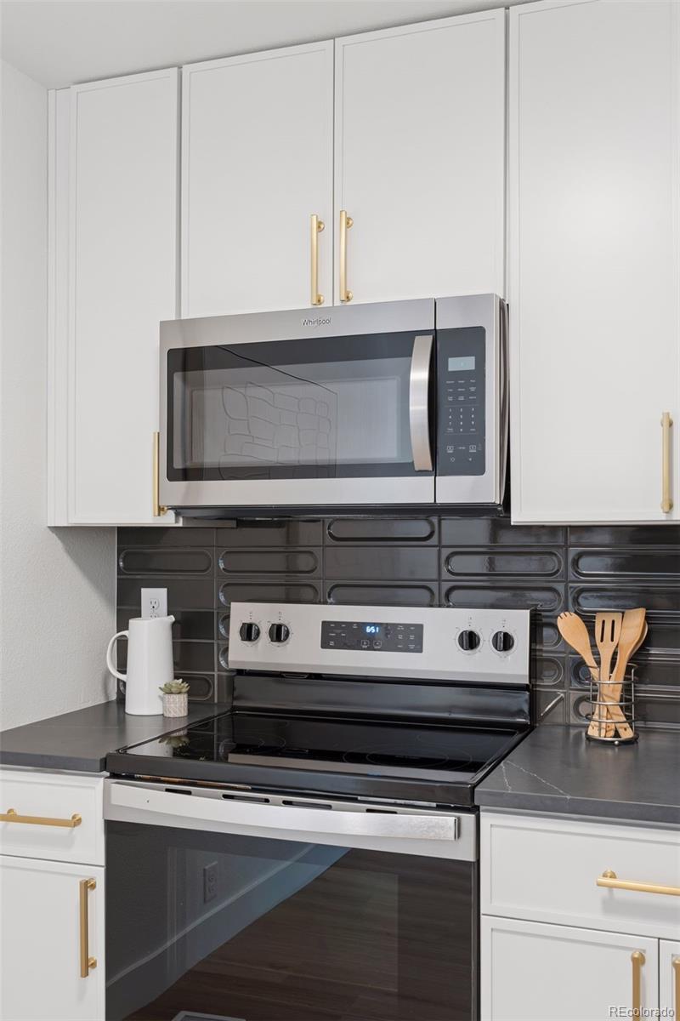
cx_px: 340
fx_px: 992
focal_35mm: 35
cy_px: 510
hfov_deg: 37.9
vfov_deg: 54.4
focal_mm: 35
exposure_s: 1/5
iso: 400
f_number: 9
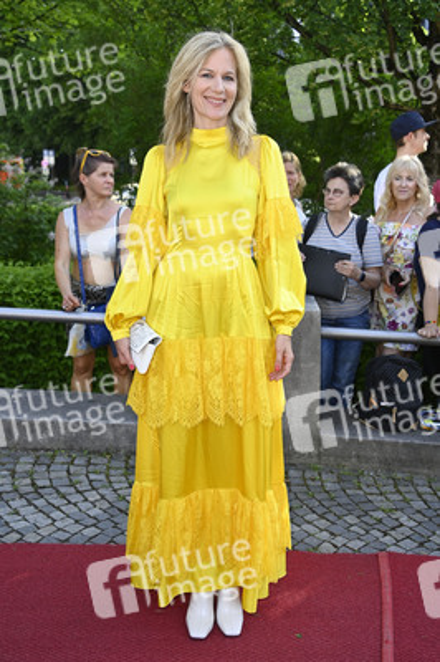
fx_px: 771
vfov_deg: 46.4
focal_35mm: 42
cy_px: 331
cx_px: 220
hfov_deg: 31.8
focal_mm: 42
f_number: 5.6
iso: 400
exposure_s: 1/250
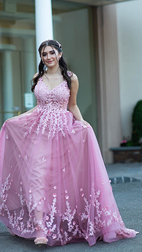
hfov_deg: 10.4
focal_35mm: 116
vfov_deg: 18.4
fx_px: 777
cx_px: 53
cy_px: 100
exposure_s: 1/640
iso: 250
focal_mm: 85
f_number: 2
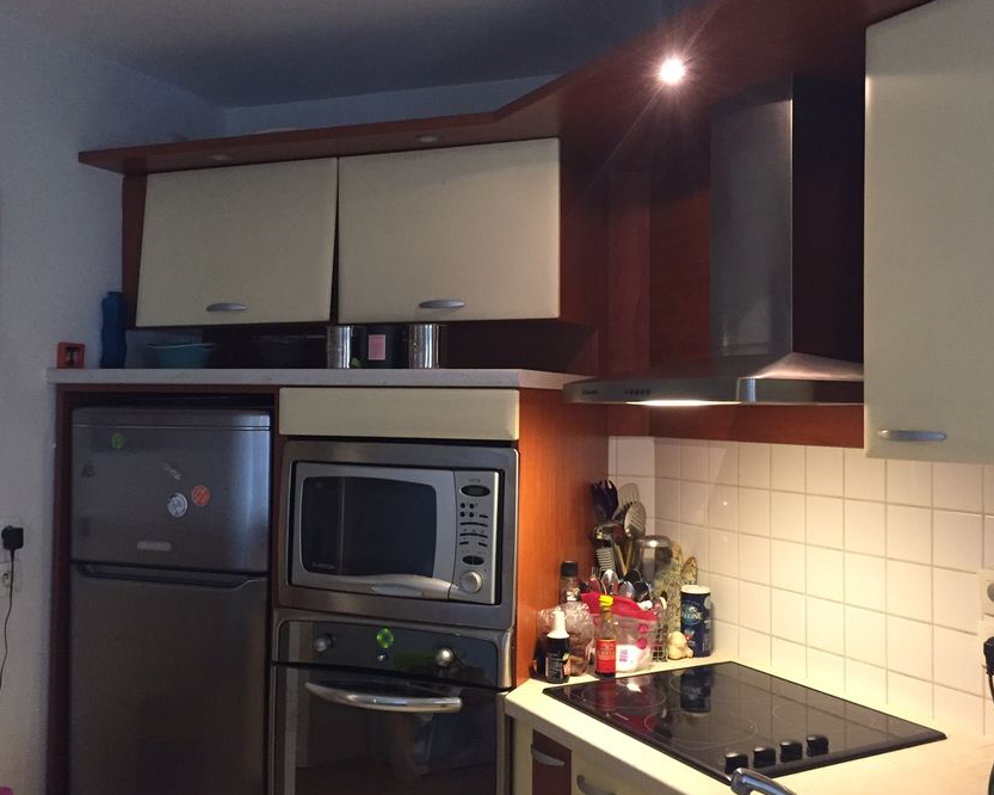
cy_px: 380
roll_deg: -0.7
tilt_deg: +0.3
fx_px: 1000
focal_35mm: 34
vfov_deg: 43.3
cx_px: 532
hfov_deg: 52.8
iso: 250
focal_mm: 4.15
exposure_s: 1/25
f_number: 2.2
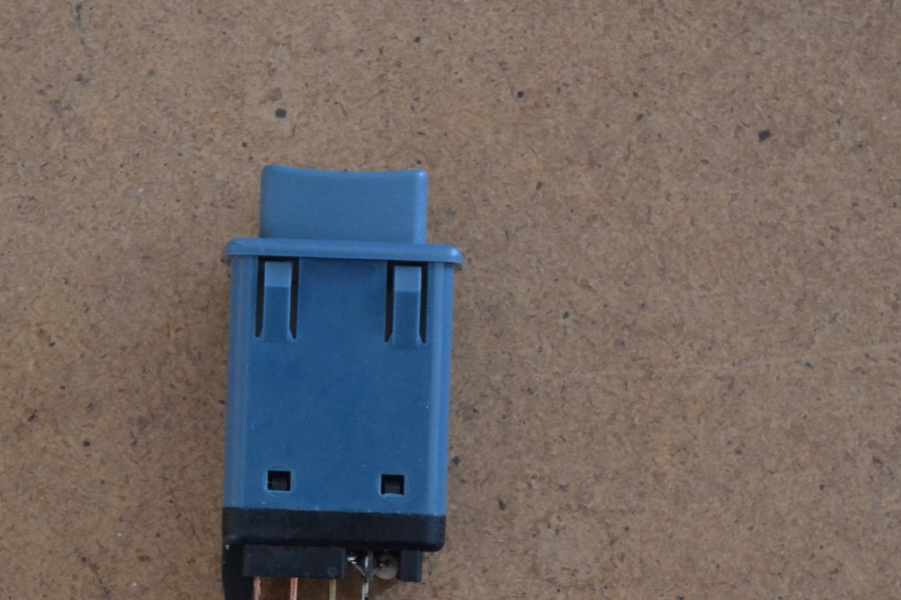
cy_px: 384
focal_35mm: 124
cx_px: 320
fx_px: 3096
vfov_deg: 11.1
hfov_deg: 16.5
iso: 3200
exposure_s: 1/25
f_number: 5.6
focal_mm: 55
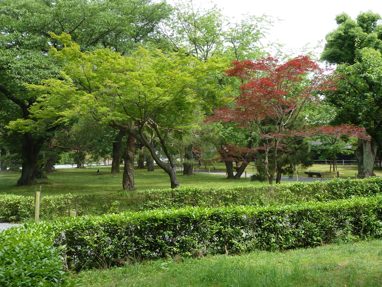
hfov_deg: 42.1
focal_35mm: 45
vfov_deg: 32.2
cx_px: 194
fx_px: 497
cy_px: 145
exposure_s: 1/160
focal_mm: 7.3
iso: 80
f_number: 4
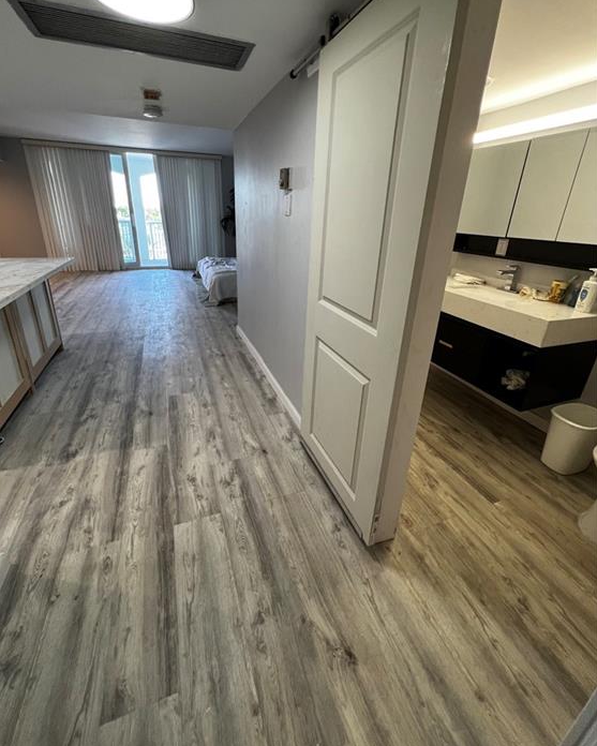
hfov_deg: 88.0
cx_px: 290
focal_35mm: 14
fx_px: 309
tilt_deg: -21.1
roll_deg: -1.4
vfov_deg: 100.4
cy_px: 339
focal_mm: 1.57
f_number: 1.8
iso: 125
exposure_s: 1/120
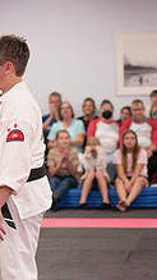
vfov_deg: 11.1
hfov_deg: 6.2
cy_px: 148
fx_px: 1437
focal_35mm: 194
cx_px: -50
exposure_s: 1/400
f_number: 2.8
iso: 1600
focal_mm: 70
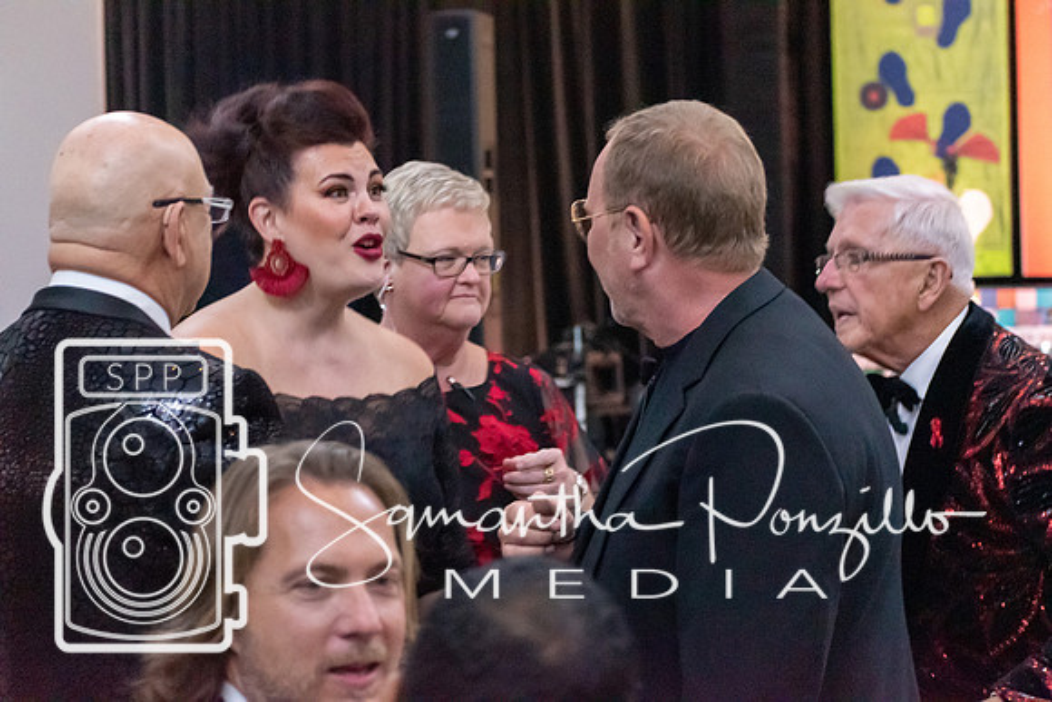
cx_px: 526
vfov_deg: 13.0
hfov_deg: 19.5
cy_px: 351
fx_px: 3069
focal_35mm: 105
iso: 12800
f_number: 4.5
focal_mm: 70
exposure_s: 1/30
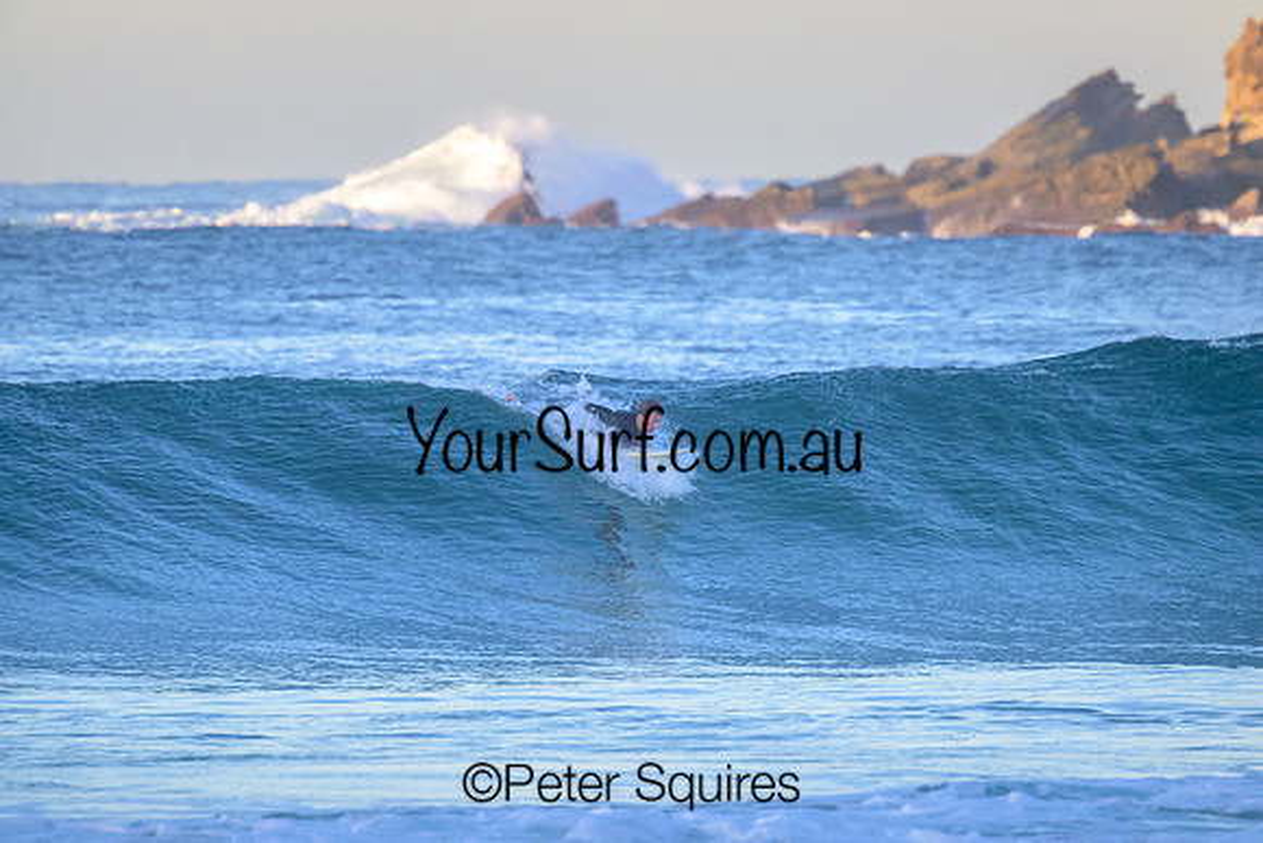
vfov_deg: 1.7
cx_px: 632
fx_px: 28072
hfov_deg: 2.6
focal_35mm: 800
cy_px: 422
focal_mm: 800
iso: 2500
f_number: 11
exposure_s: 1/1000
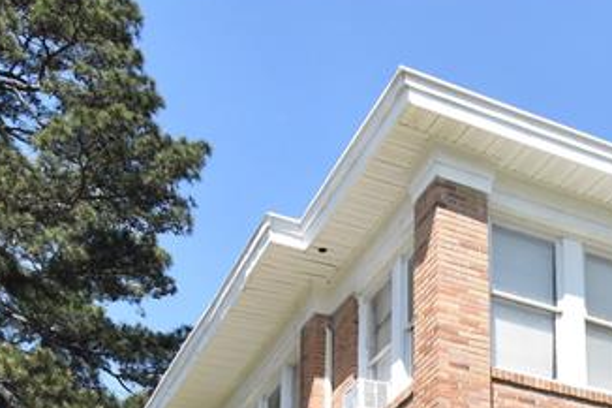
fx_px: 1121
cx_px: 636
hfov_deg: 28.3
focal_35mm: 66
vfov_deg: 18.2
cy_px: 617
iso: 500
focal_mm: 14
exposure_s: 1/320
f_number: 13
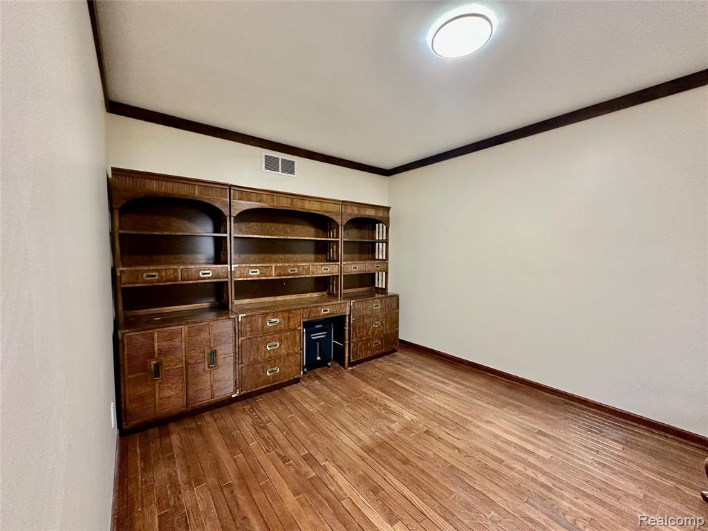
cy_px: 266
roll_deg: +0.2
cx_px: 354
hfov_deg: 102.1
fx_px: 286
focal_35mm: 14
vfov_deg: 85.7
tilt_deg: -2.1
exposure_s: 1/60
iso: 200
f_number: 2.2
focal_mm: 2.22
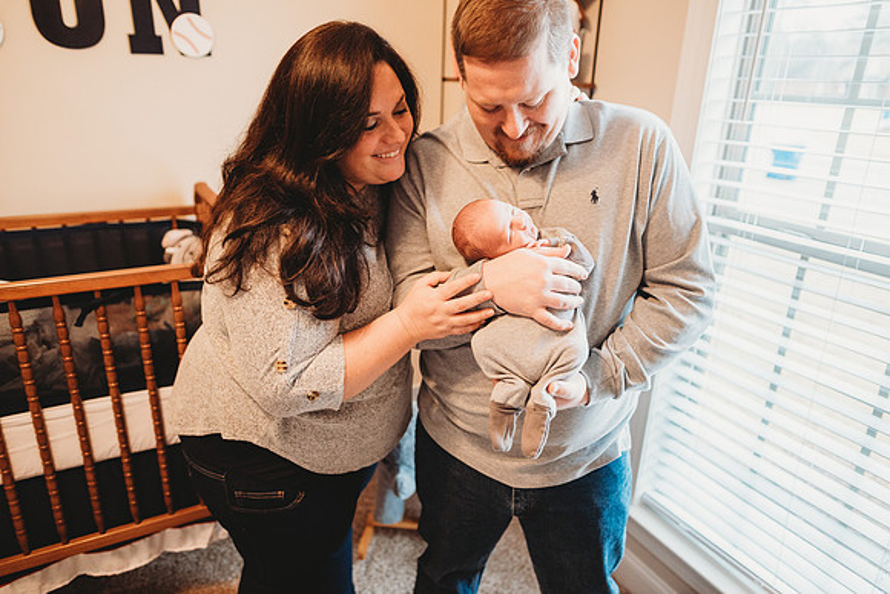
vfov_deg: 53.2
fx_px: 593
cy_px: 297
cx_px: 445
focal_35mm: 24
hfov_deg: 73.7
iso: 500
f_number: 2.2
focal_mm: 24
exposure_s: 1/160
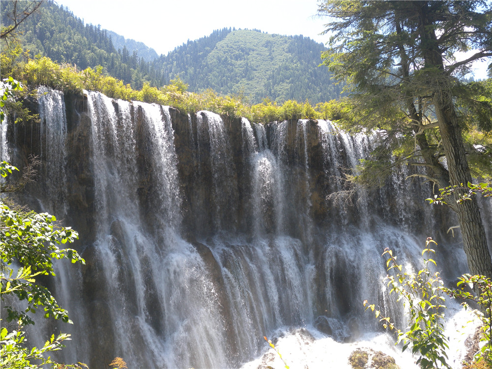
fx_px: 668
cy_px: 184
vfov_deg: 30.9
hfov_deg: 40.4
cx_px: 246
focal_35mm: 47
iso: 64
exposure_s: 1/130
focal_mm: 10
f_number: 4.1
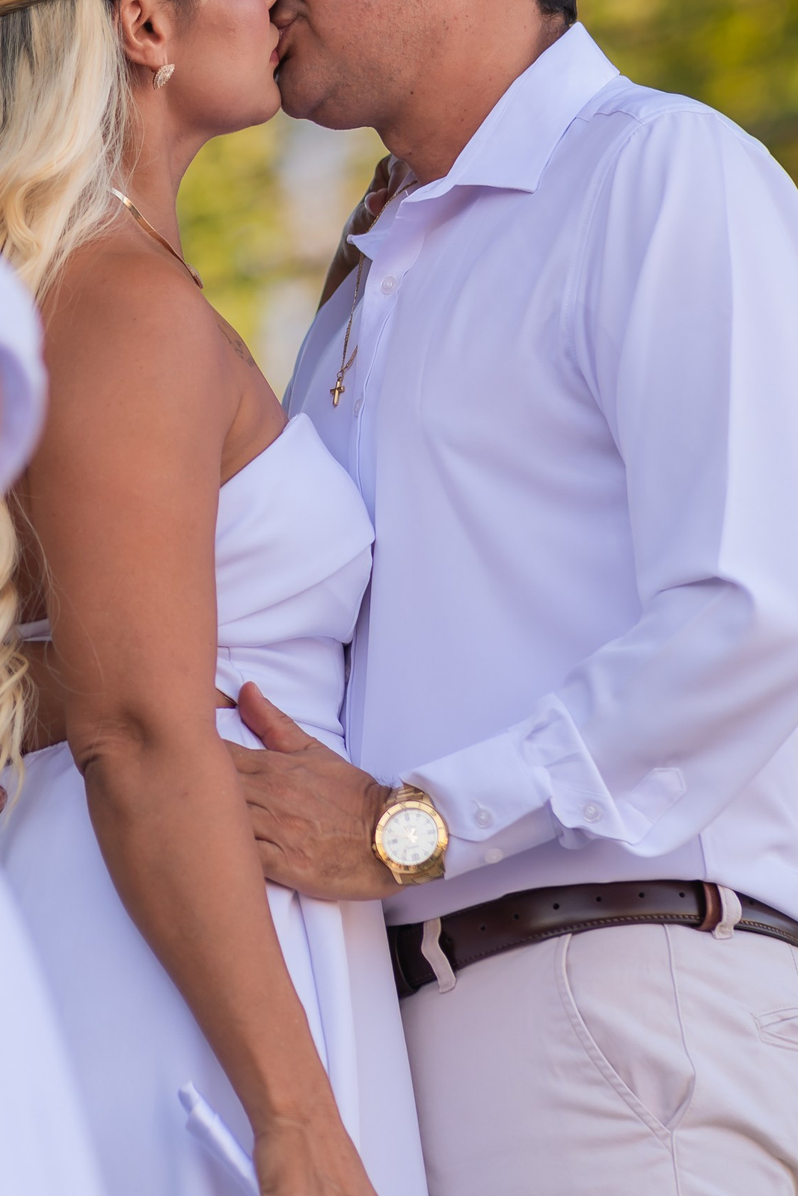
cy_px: 440
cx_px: -70
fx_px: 10172
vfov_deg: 6.7
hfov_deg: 4.5
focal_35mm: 306
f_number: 1.8
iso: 125
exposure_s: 1/500
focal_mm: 85
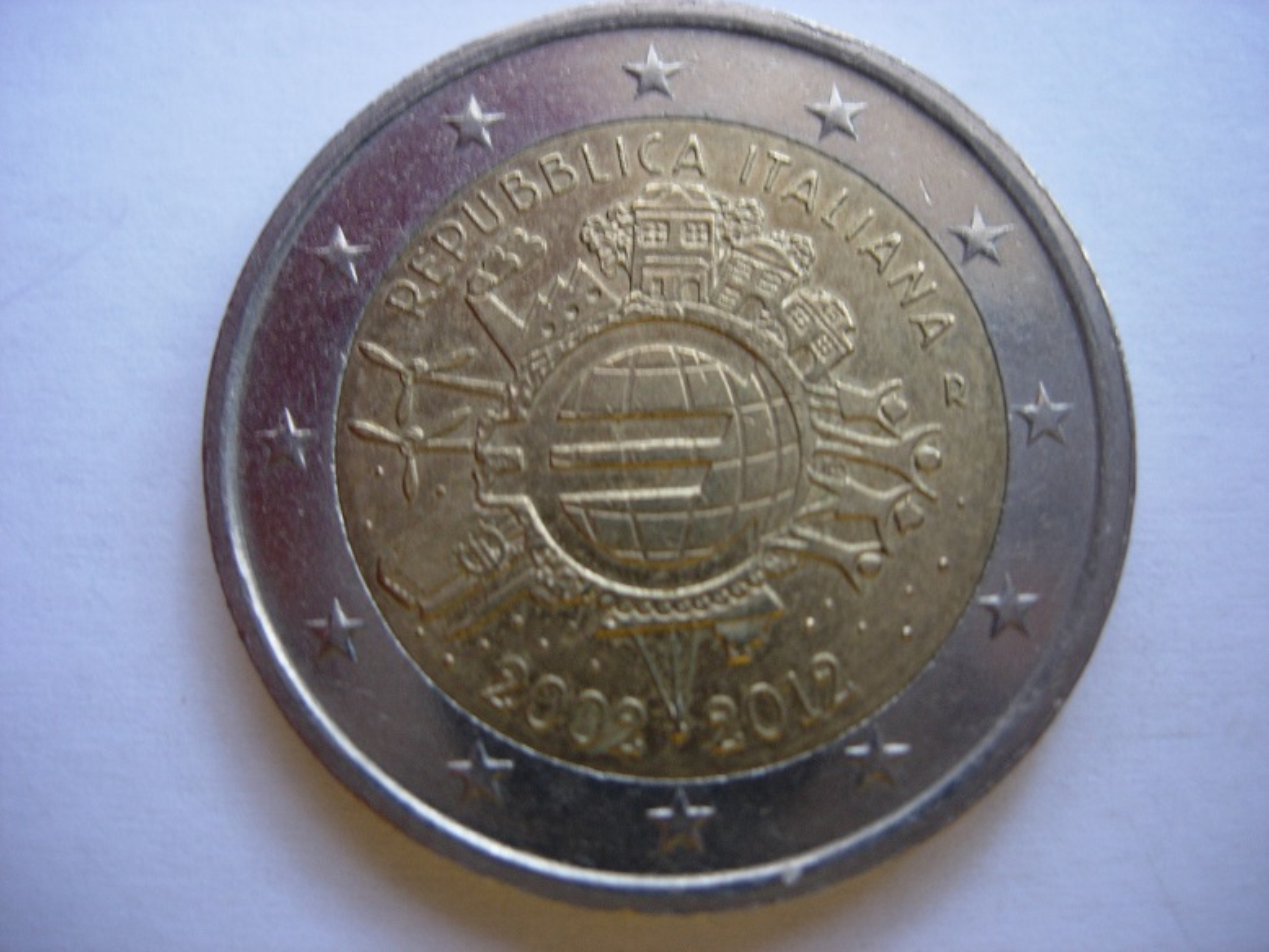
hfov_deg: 49.0
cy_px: 476
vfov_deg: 37.7
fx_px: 1393
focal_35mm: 38
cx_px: 634
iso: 84
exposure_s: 1/32
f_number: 2.8
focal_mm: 7.8
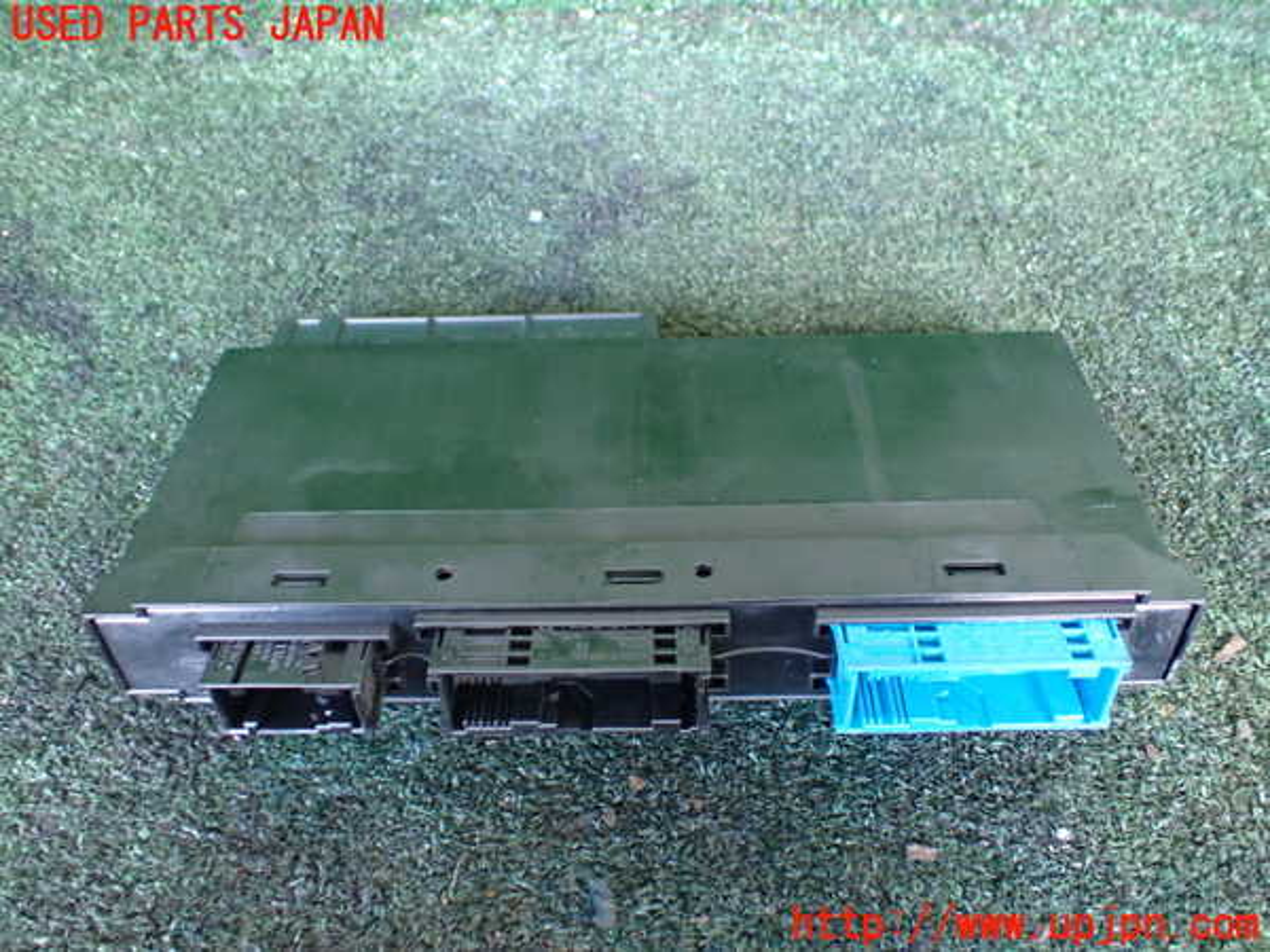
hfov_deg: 60.0
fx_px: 1101
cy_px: 476
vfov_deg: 46.8
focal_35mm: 30
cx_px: 635
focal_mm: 5.4
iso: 800
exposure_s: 1/30
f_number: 2.3
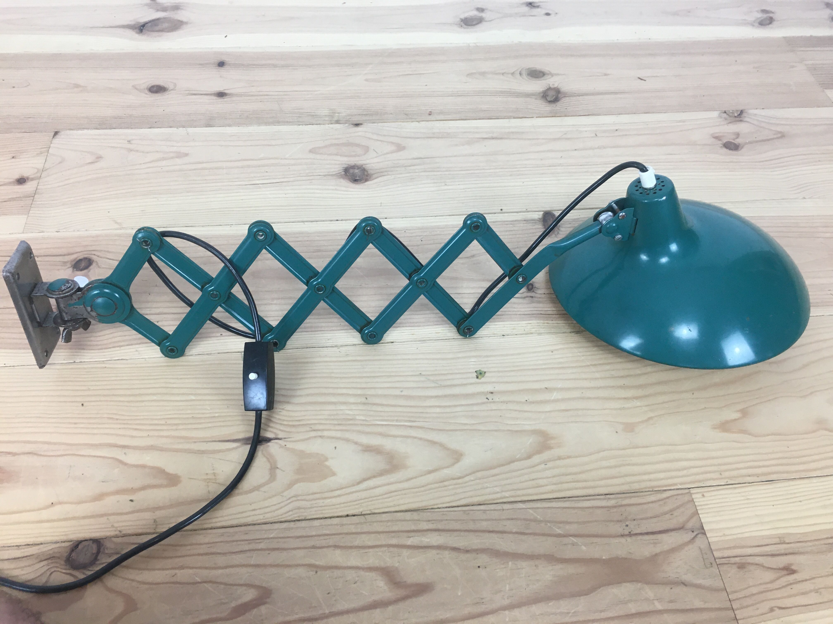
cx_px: 416
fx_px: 698
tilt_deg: -53.0
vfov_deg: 48.2
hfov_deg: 61.7
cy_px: 312
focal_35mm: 29
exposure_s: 1/33
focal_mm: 4.15
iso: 50
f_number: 2.2
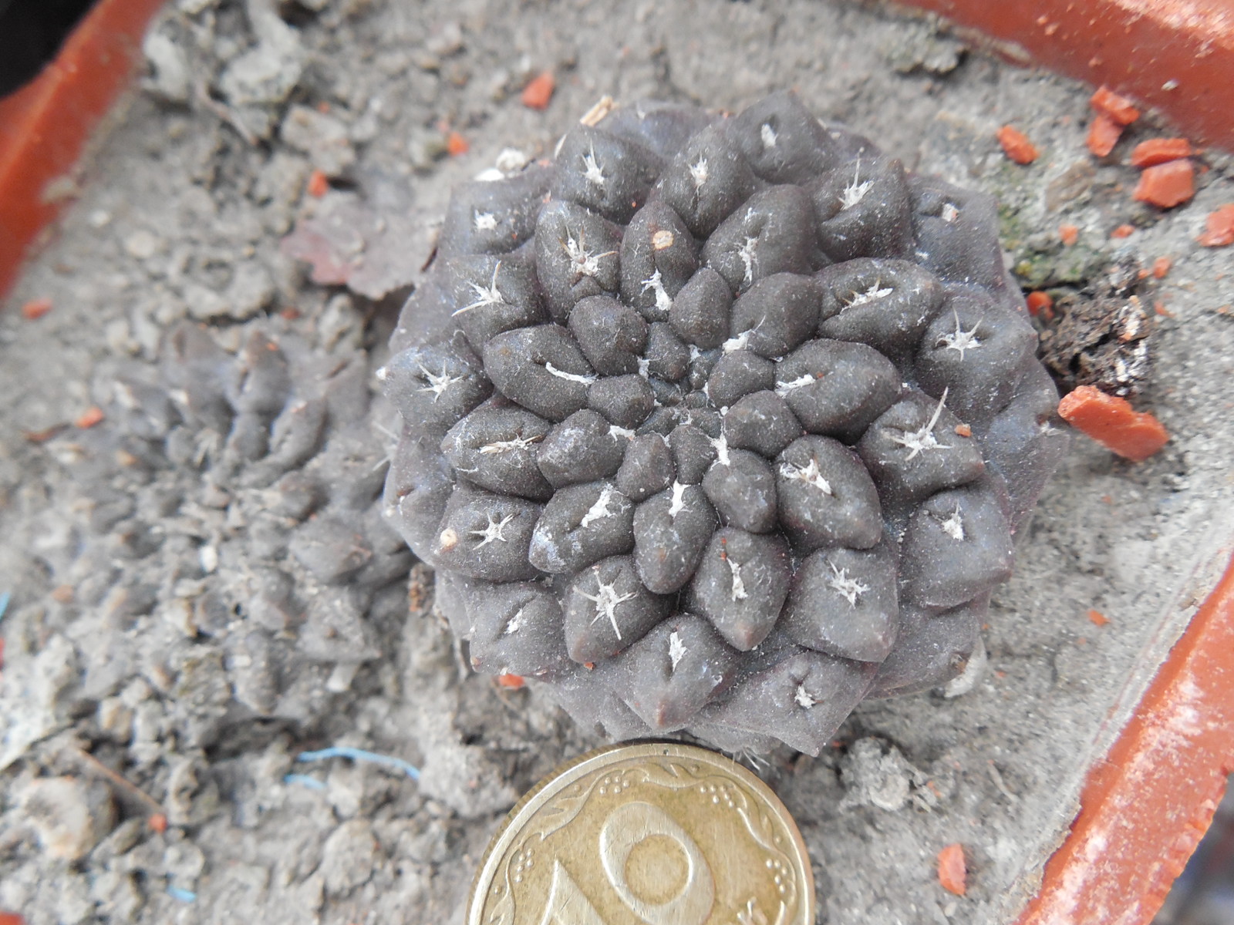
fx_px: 1105
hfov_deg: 58.4
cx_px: 617
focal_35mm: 31
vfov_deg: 45.4
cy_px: 462
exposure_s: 1/15
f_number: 3.6
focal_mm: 5.6
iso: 400
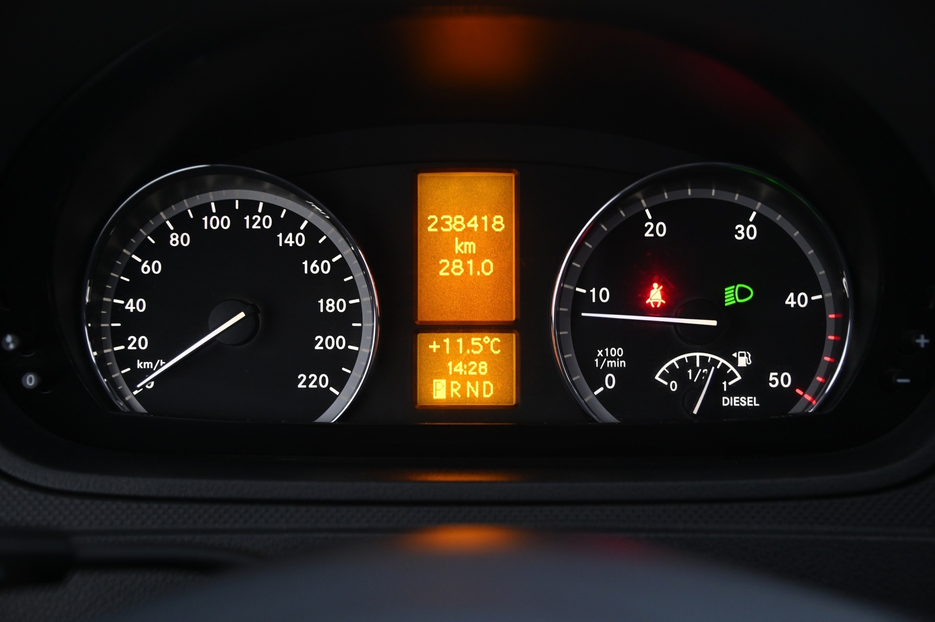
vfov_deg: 26.9
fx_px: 1298
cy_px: 311
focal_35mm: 50
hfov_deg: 39.6
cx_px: 468
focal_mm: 50
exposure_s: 1/20
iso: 2000
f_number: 4
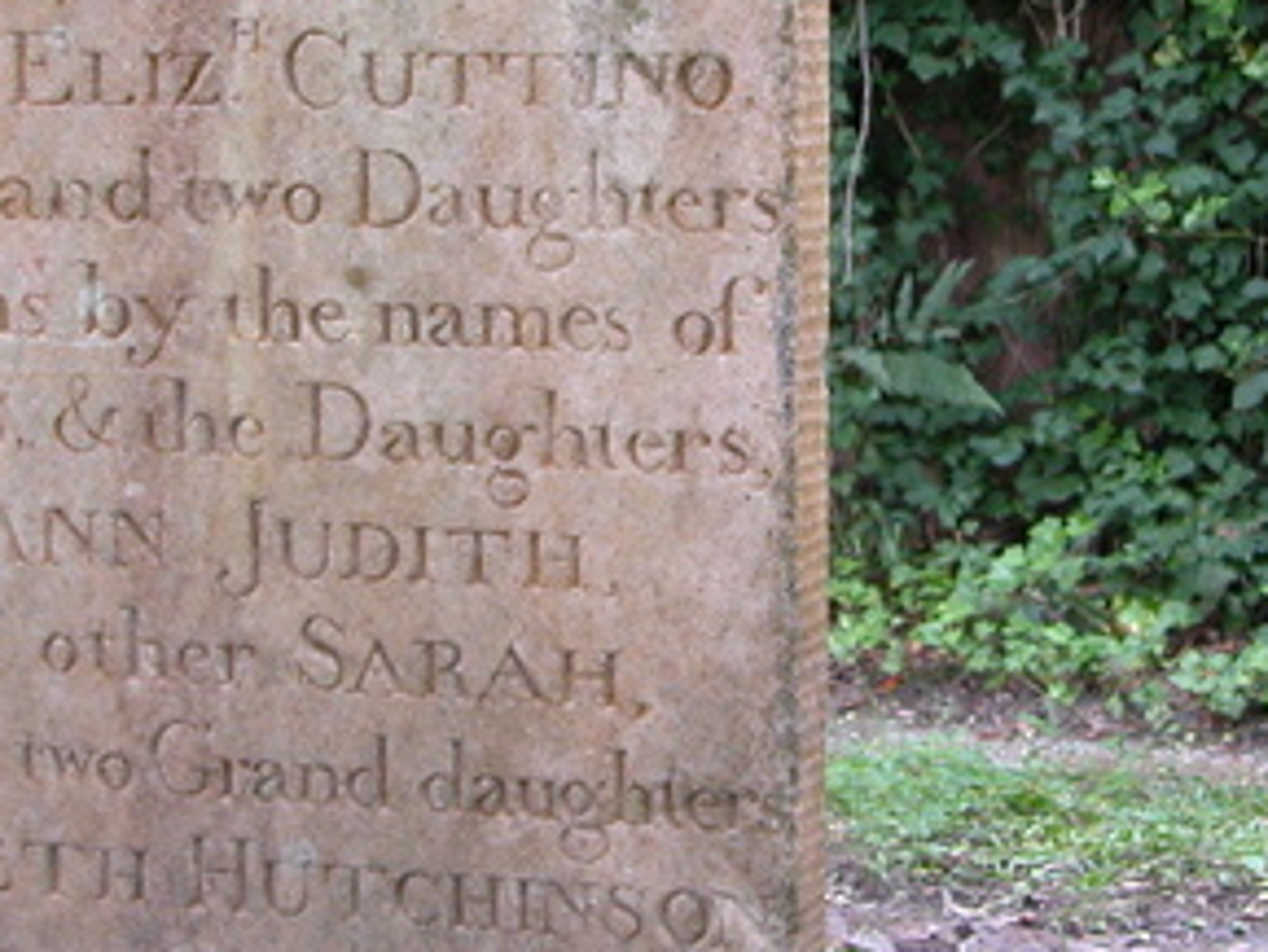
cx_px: 605
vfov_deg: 11.8
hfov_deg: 15.6
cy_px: 399
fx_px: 4617
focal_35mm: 126
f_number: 3
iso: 100
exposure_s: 1/9.2
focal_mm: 11.6
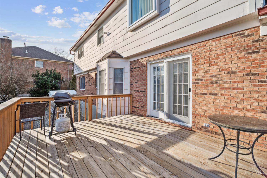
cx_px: 134
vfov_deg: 77.3
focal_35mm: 15
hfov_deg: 100.4
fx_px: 111
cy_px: 89
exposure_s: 1/100
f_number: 9
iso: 100
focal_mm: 15
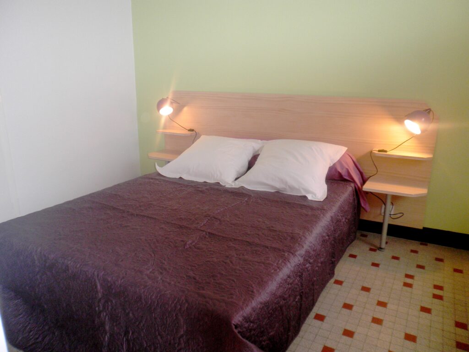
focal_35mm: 26
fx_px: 352
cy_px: 176
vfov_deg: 53.1
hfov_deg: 67.3
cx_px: 234
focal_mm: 4.7
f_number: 2.6
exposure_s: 1/30
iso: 160
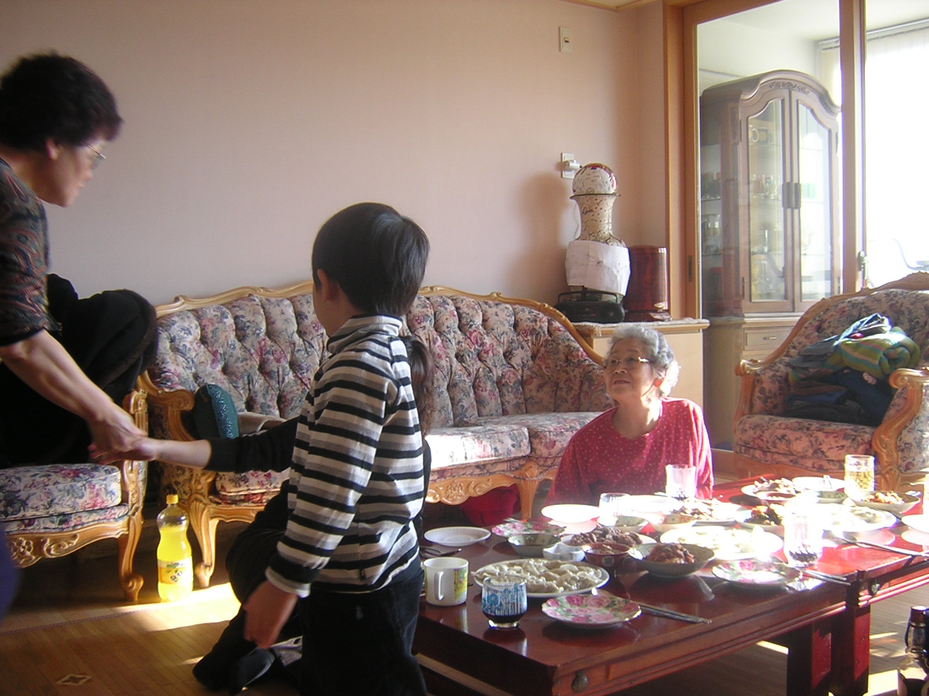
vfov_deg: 39.7
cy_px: 348
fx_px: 966
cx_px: 464
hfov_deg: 51.4
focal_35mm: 36
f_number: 2.6
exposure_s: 1/44.4
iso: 100
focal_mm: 4.7
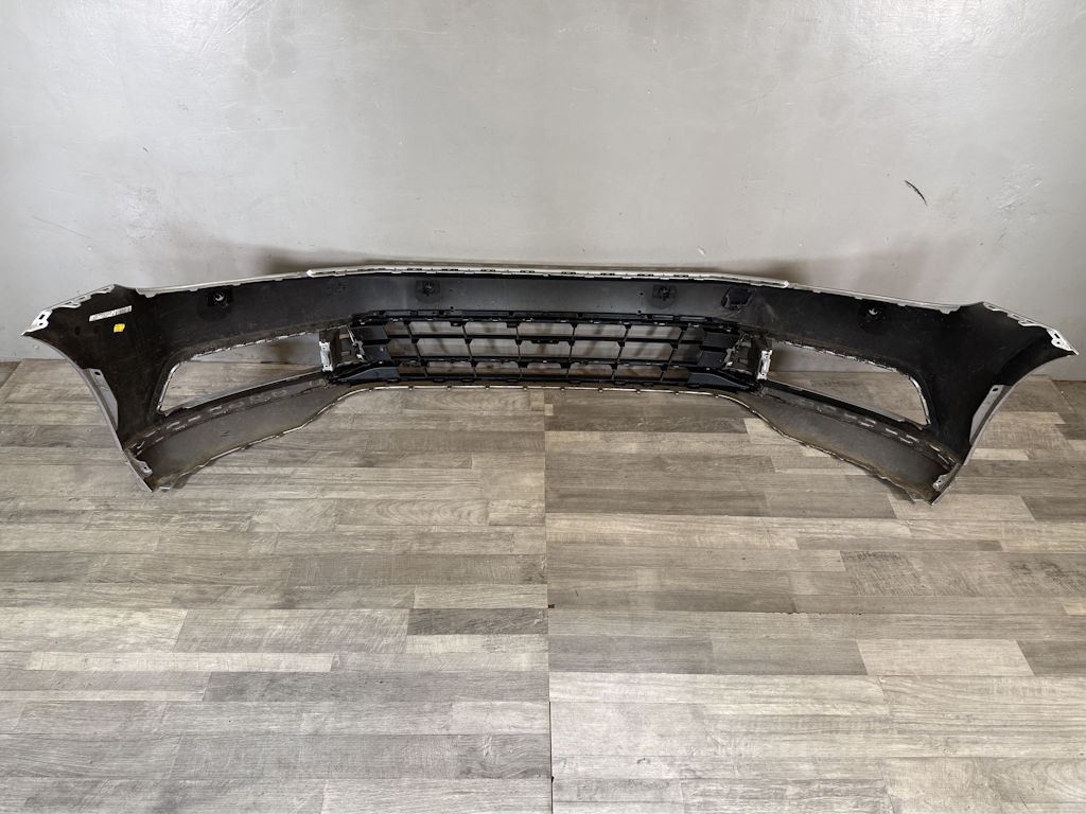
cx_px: 543
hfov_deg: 71.6
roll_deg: -2.8
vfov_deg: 56.8
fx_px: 753
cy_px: 407
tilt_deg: -38.0
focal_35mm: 24
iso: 160
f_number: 1.78
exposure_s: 1/100
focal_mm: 6.76
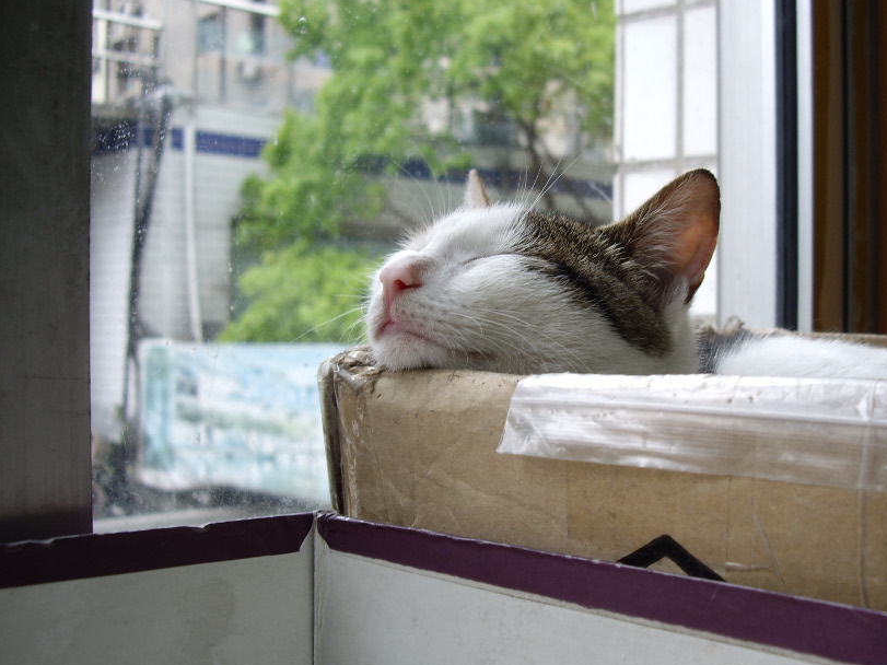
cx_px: 559
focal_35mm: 48
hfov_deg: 39.4
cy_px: 348
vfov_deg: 30.3
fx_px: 1230
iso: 100
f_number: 2.8
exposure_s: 1/50
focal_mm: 7.9
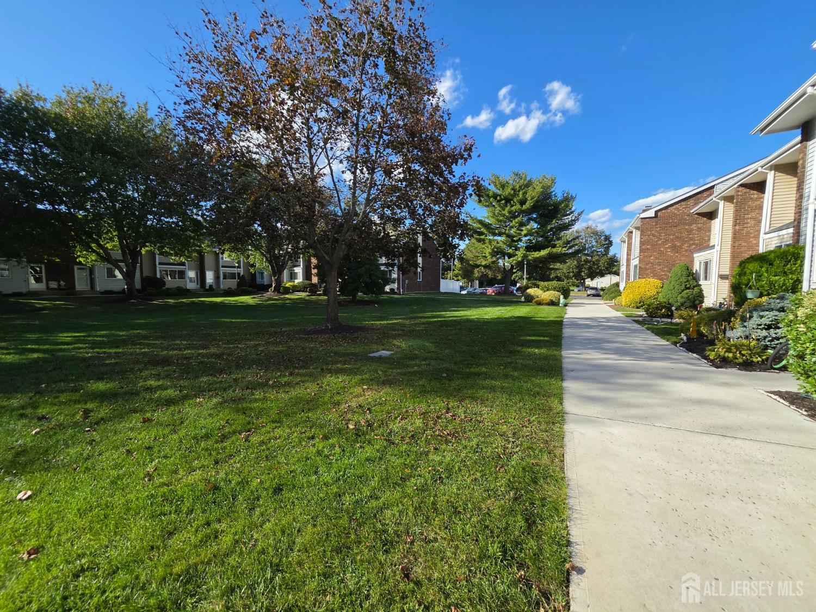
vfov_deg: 89.9
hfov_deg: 106.2
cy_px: 306
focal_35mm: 13
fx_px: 306
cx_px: 408
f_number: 2.2
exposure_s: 1/1252
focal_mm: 1.7
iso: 50
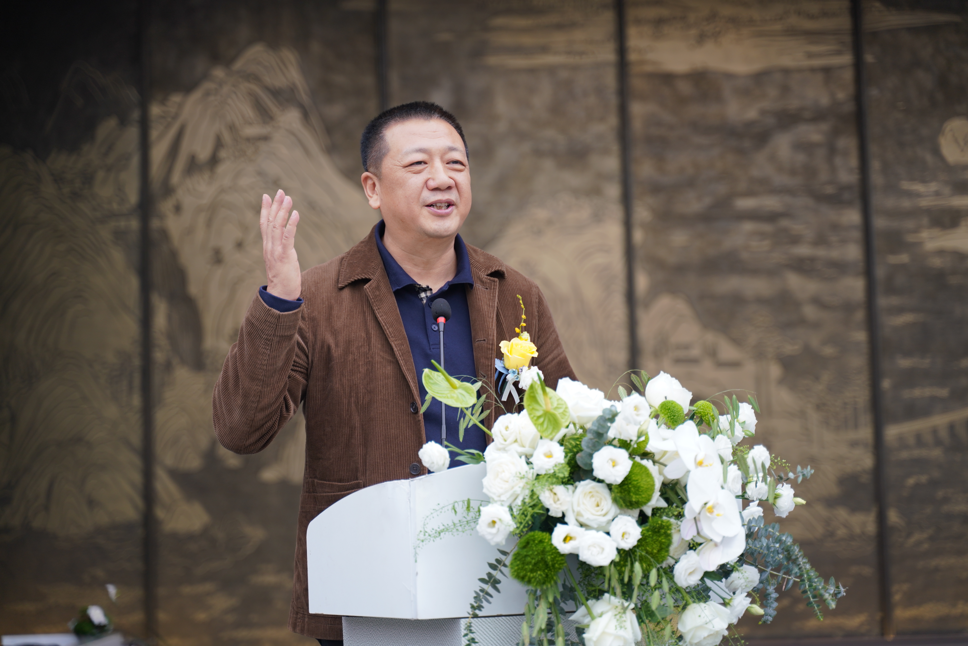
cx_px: 484
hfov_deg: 27.0
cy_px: 323
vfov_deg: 18.2
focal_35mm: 75
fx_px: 2017
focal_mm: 75
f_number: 2.8
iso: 250
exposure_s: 1/250
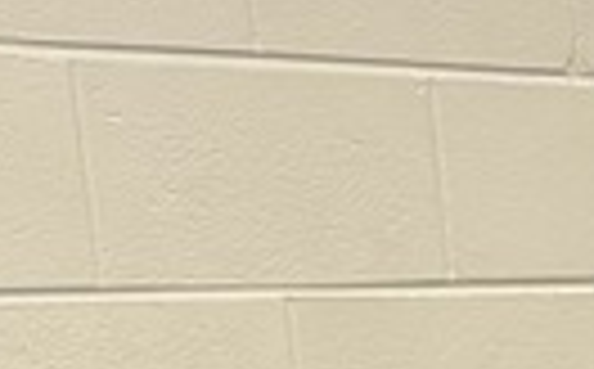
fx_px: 3458
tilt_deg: -15.0
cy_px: 1184
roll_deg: -0.3
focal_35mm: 214
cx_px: 1598
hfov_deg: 8.6
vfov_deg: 5.6
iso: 160
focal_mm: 5.96
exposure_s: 1/60
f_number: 1.6
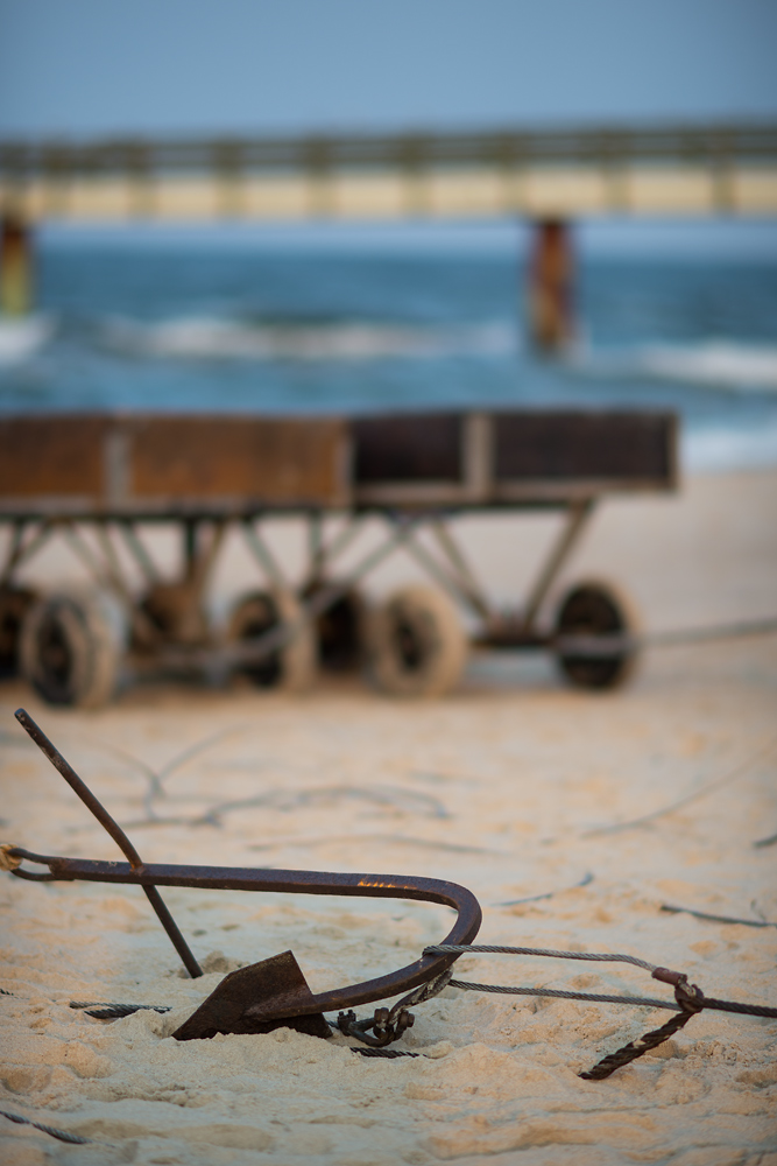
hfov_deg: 10.2
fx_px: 4369
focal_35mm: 135
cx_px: 388
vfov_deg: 15.2
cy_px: 583
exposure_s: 1/1250
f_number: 2
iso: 100
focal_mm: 135
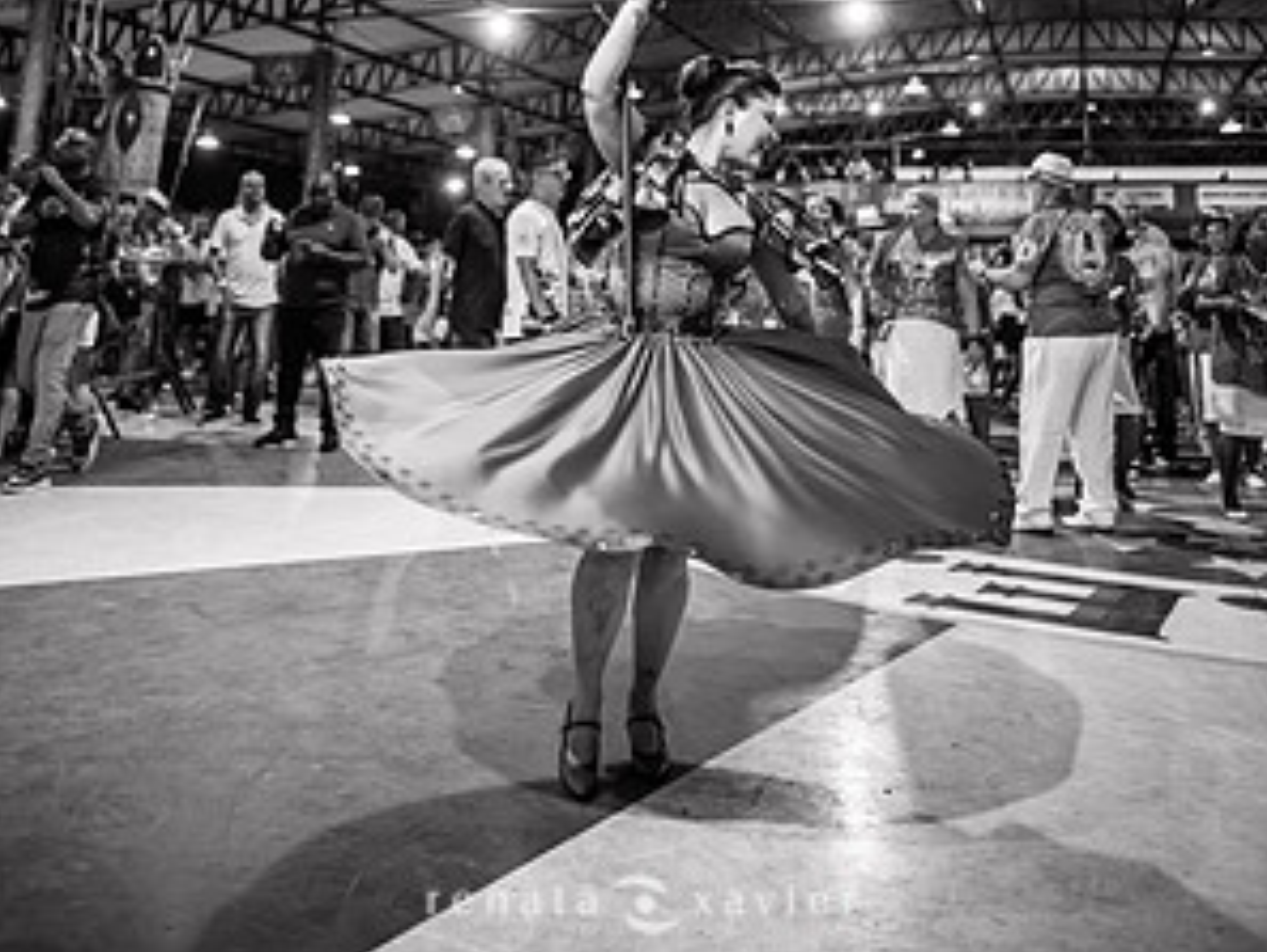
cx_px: 636
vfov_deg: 36.9
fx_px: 1282
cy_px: 17
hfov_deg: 52.6
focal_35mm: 35
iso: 1600
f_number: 1.8
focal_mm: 24
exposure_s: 1/320
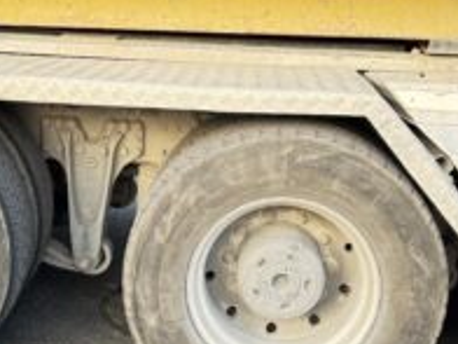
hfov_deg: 38.8
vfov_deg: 29.5
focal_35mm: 49
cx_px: 187
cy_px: 220
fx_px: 648
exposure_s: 1/85
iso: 200
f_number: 1.78
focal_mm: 6.76
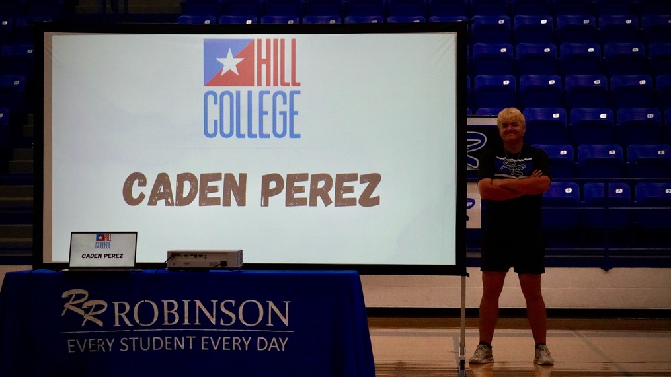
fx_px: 1975
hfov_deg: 19.3
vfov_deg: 10.9
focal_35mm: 111
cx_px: 334
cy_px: 198
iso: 5000
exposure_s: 1/2000
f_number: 4.5
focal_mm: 70
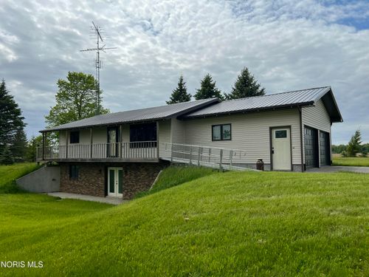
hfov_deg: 67.3
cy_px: 138
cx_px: 184
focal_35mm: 26
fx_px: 277
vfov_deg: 53.1
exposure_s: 1/7463
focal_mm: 5.7
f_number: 1.5
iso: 50
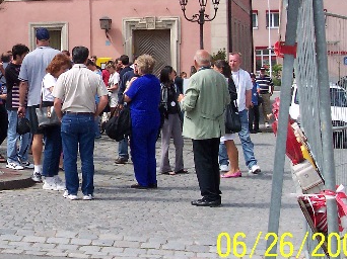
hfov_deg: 21.3
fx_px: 892
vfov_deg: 16.3
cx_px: 8
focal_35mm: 89
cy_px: 17
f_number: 4.8
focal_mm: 8
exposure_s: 1/500
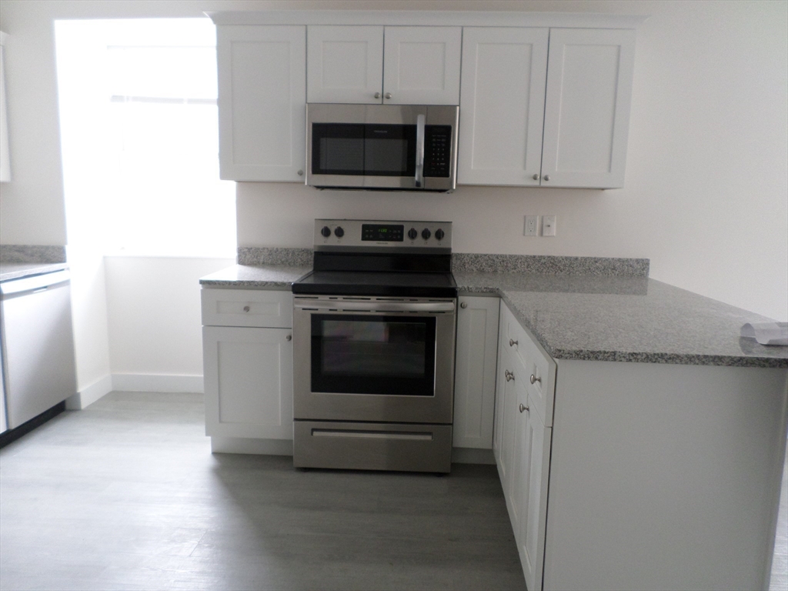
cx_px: 394
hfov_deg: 69.4
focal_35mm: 25
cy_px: 296
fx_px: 569
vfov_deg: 54.9
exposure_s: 1/30
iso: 120
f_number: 2.5
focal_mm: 4.5
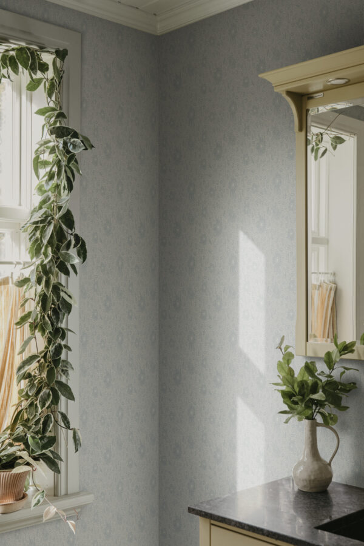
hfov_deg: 28.6
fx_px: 713
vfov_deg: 41.9
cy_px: 273
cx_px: 182
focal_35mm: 47
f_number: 5.6
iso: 640
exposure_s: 1/100
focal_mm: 47
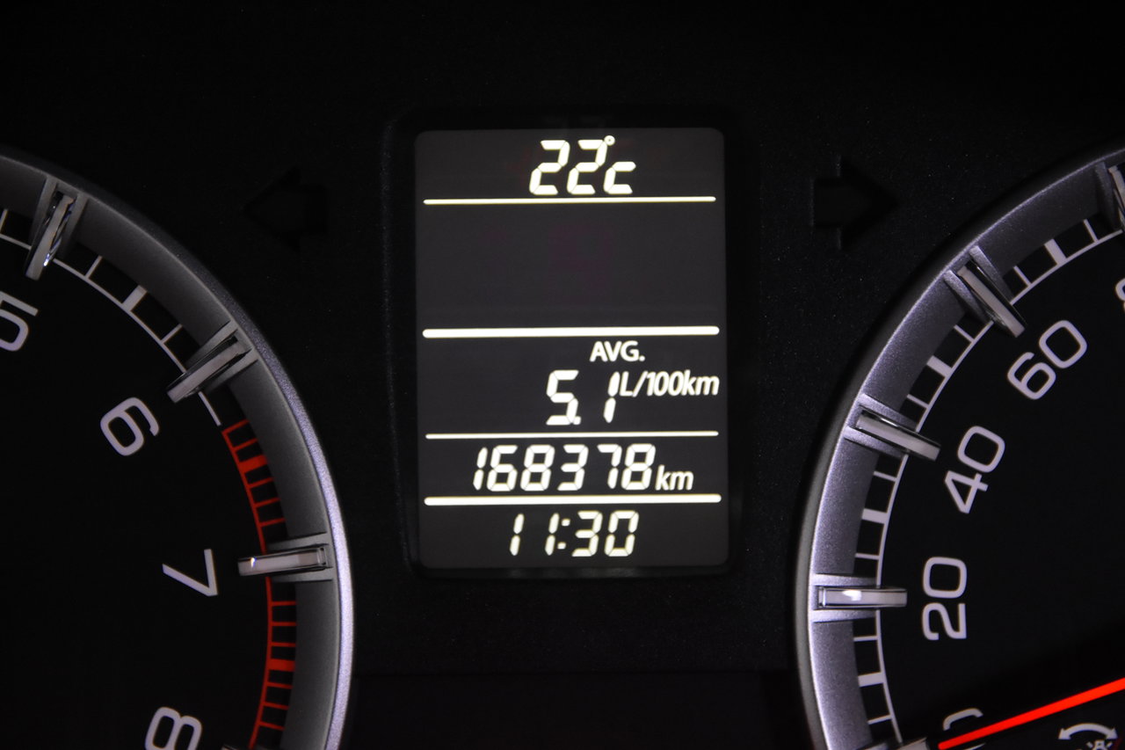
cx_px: 562
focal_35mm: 105
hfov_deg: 19.5
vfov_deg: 13.0
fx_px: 3281
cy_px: 375
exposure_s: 1/125
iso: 3200
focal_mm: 70
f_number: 4
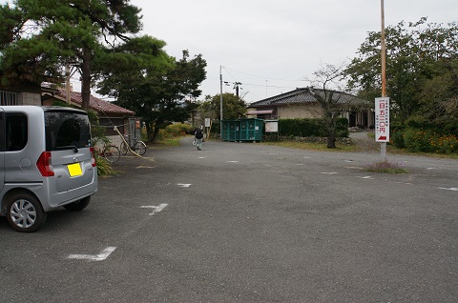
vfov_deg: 47.7
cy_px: 152
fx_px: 343
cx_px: 229
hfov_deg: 67.5
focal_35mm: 27
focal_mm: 18
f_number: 9
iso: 100
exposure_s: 1/100
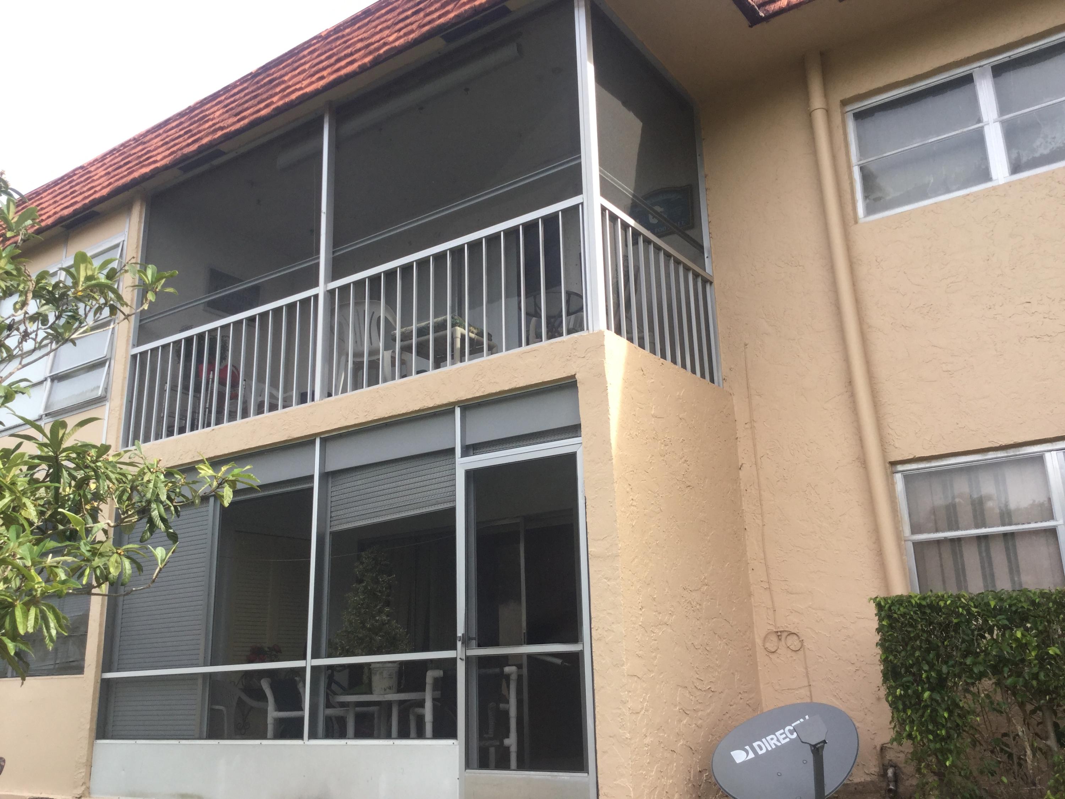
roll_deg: +2.3
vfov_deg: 45.4
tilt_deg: +15.0
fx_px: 954
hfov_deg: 58.4
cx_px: 532
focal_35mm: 31
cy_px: 400
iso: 25
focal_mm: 3.3
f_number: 2.4
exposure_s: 1/351
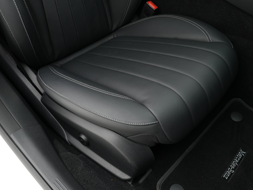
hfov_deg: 59.9
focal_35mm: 30
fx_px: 219
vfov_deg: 46.8
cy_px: 97
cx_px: 133
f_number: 8
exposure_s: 1/30
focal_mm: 18
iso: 1000
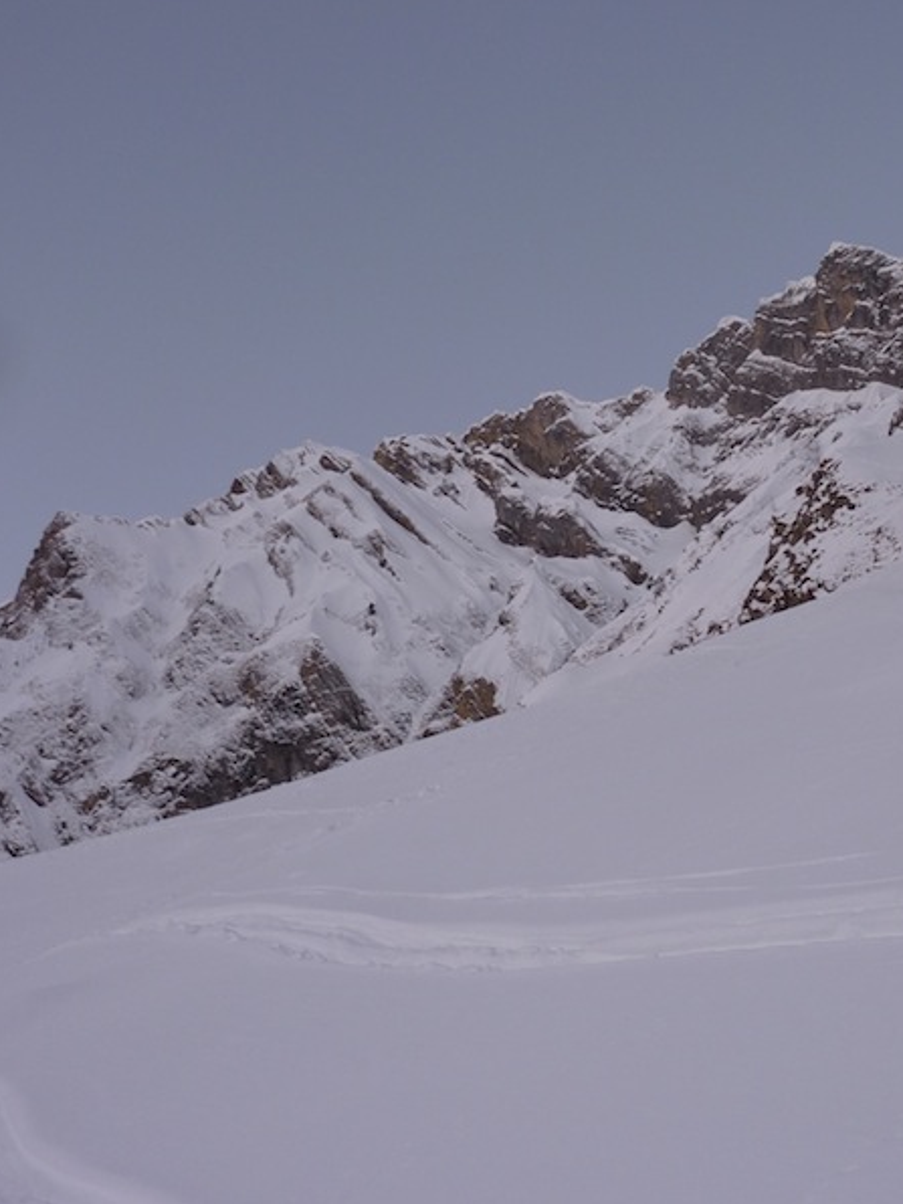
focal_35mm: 47
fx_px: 1635
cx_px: 699
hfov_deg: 30.3
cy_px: 600
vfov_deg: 40.4
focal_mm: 5.7
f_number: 3.5
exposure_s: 1/40
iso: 80
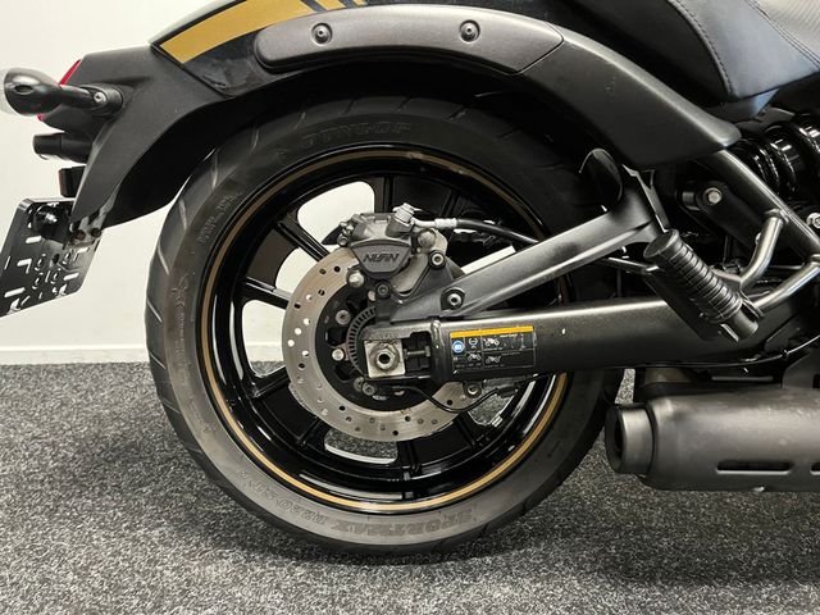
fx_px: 616
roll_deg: +0.2
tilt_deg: -15.6
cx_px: 410
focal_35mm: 26
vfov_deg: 53.1
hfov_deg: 67.3
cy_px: 308
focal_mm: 5.1
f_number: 1.6
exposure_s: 1/33
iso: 640
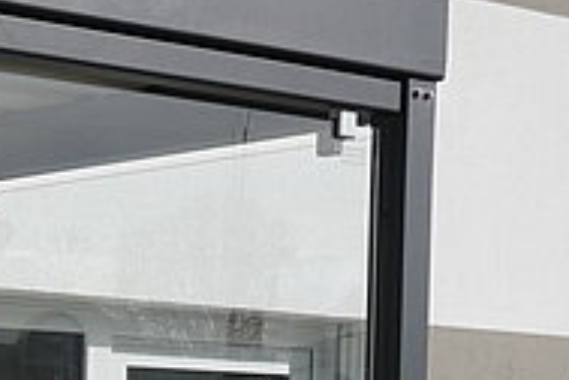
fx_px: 2402
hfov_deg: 12.5
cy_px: 778
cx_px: -403
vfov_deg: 8.5
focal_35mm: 152
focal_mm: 16
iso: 100
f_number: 7.1
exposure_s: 1/500
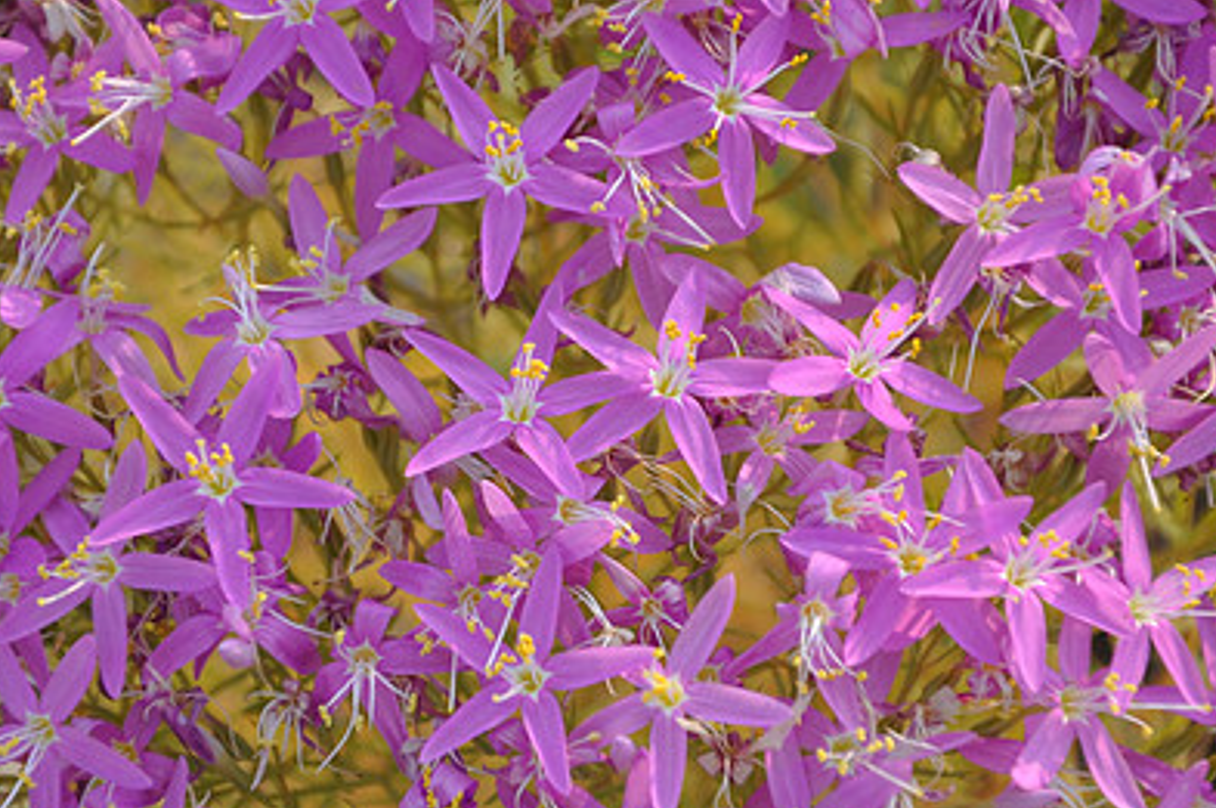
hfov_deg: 8.9
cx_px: 576
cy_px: 435
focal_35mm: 233
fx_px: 7852
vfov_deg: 5.9
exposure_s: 1/125
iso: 360
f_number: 5.6
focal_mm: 105
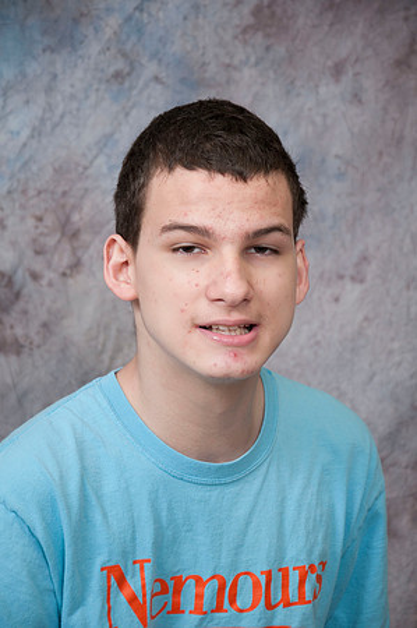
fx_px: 2220
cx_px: 208
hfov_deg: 10.7
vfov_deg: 16.1
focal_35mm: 128
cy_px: 314
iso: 200
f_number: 5.6
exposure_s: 1/125
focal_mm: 85
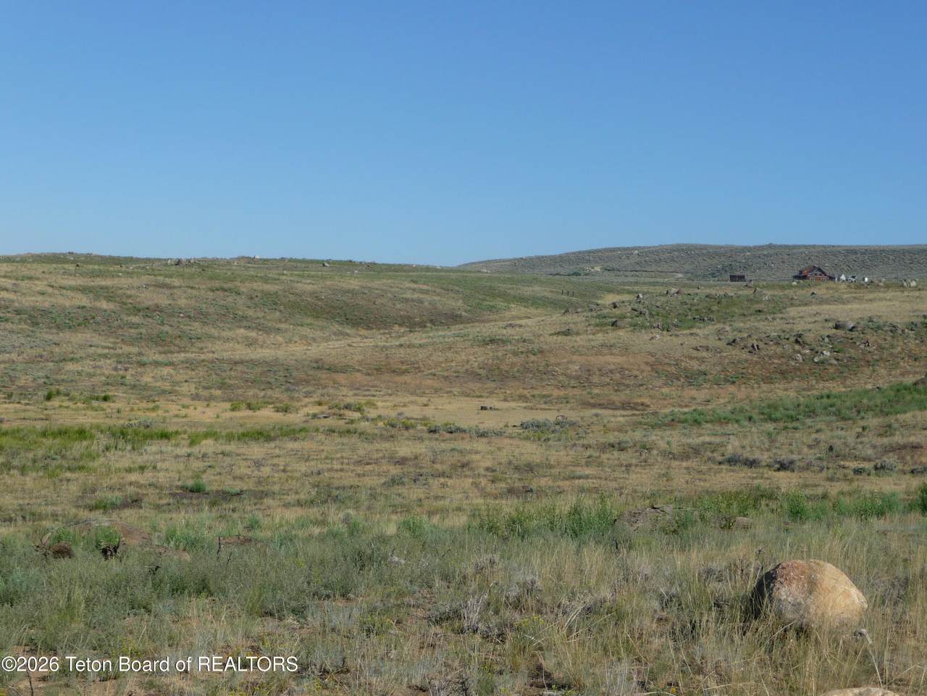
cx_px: 464
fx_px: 1928
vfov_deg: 20.4
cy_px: 348
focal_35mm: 72
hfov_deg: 27.0
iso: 100
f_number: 4.6
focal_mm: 12.2
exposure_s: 1/800
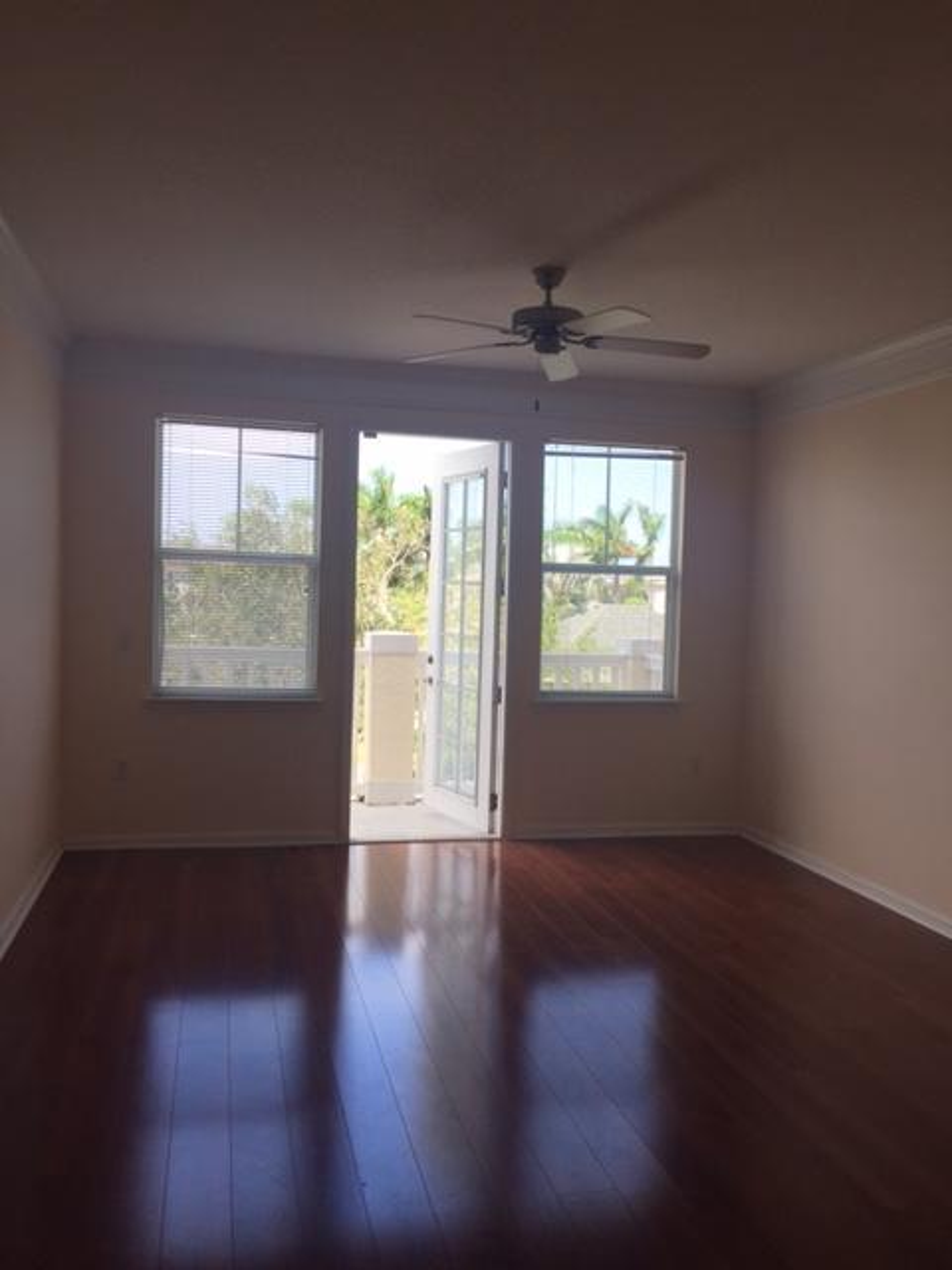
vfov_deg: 61.7
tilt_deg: -2.8
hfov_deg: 48.2
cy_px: 635
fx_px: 1063
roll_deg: -1.0
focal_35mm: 29
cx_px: 476
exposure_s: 1/449
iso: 32
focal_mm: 4.15
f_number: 2.2
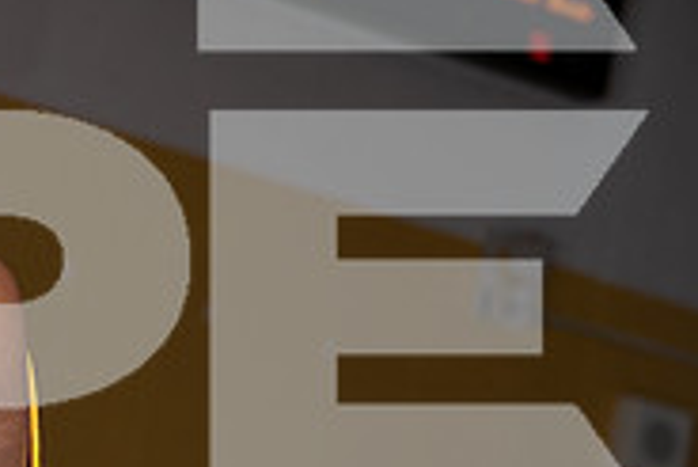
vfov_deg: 8.2
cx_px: -319
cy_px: 313
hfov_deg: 11.8
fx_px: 3240
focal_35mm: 167
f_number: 5.6
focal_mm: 53
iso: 320
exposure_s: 1/200
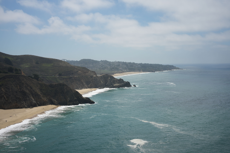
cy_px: 76
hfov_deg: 39.6
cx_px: 115
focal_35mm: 50
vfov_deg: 27.0
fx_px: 319
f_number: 4.5
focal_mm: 50
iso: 125
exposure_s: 1/1600
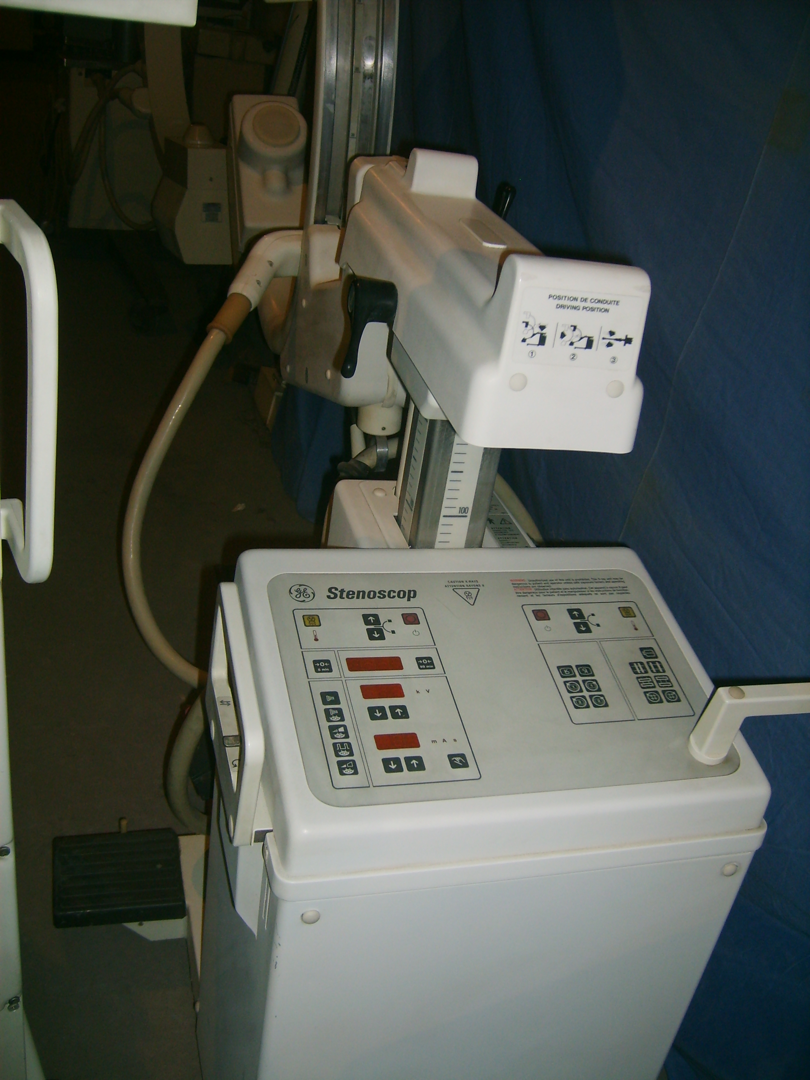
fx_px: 1092
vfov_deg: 52.6
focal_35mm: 35
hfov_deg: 40.7
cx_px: 405
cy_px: 540
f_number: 2.8
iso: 100
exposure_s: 1/30
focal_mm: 5.8
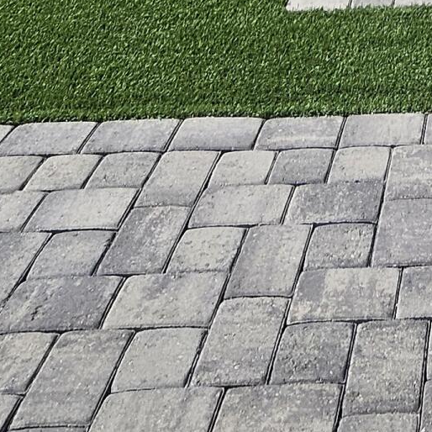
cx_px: 585
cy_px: -463
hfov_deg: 22.5
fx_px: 946
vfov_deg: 17.3
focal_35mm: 67
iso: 32
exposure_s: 1/1663
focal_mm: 1.7
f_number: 2.2
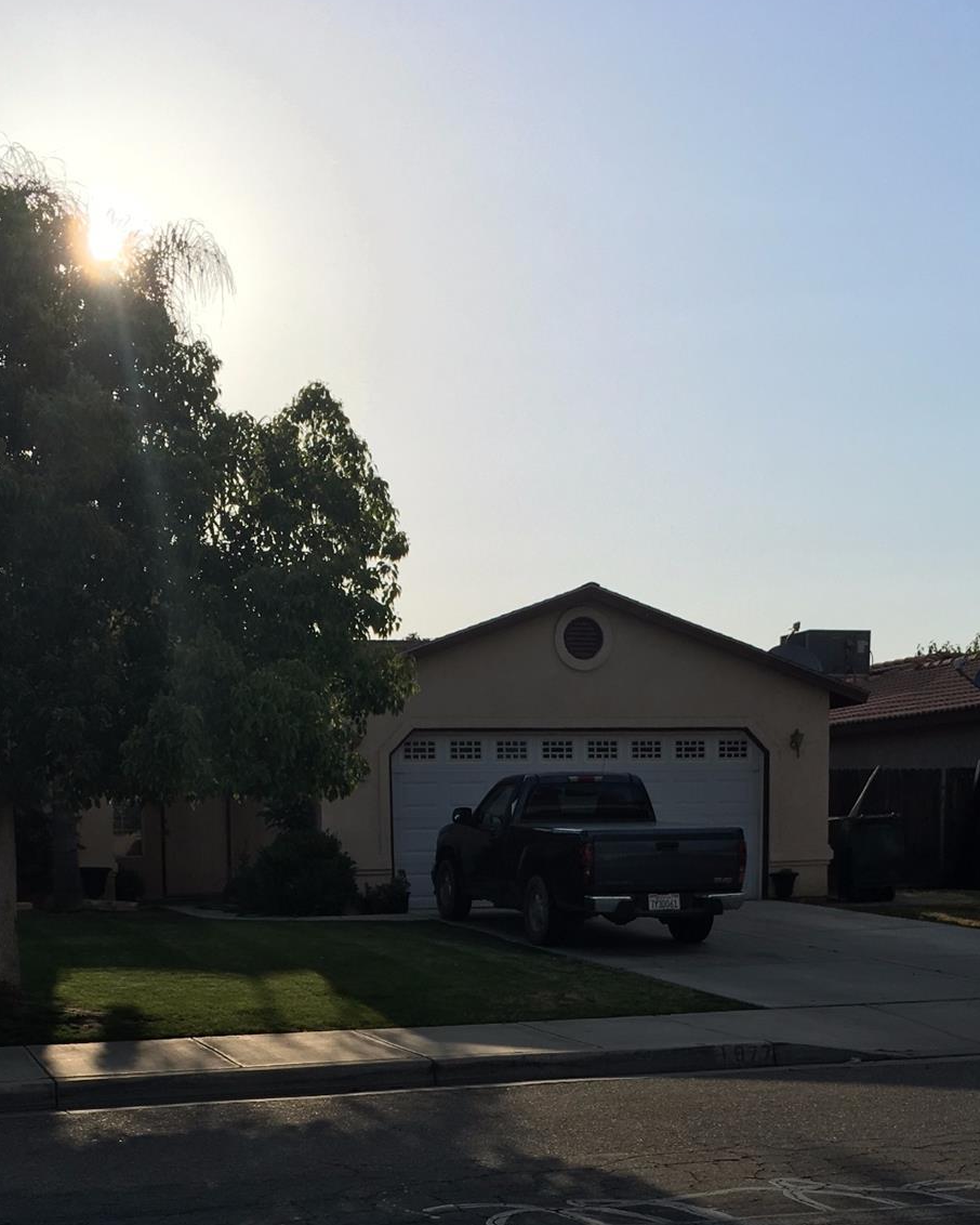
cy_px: 1033
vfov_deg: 35.7
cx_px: 374
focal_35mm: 50
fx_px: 1812
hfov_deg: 30.2
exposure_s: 1/2959
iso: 25
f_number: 2.2
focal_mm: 4.15
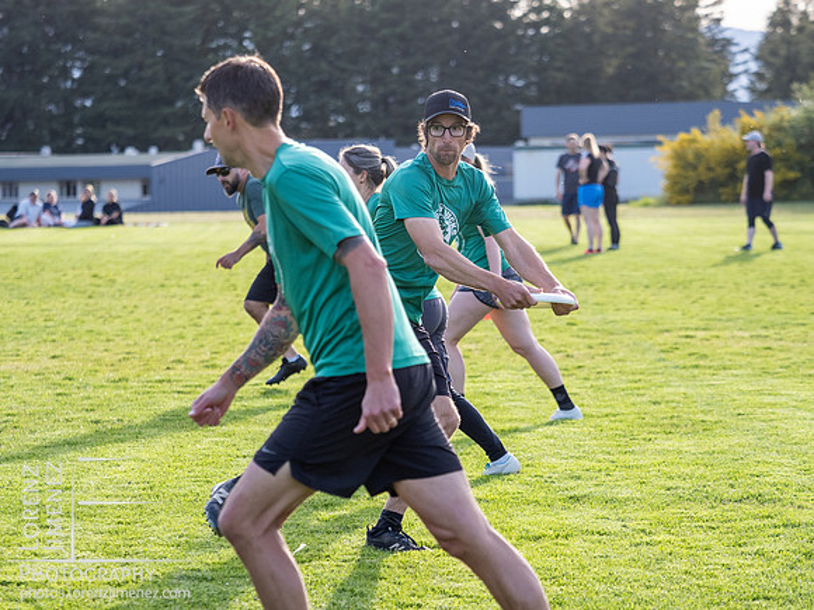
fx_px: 3527
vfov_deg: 9.9
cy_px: 305
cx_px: 407
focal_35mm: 150
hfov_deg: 13.2
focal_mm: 75
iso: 320
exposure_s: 1/1000
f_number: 2.8
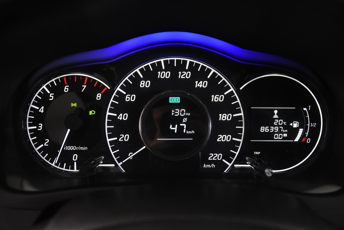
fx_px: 373
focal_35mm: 39
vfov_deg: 34.2
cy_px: 115
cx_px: 172
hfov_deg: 49.6
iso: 1600
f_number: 3.2
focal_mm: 26
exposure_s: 1/40
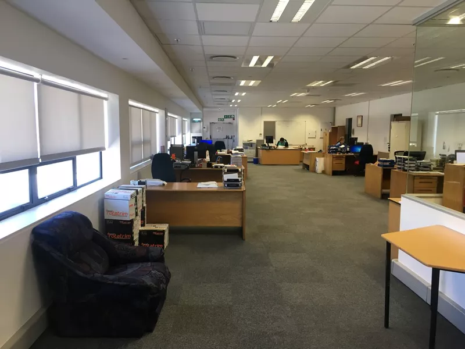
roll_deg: -1.2
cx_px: 232
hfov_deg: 61.7
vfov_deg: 48.2
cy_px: 174
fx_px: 390
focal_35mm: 29
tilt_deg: -6.4
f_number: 2.2
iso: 40
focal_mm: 4.15
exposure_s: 1/33
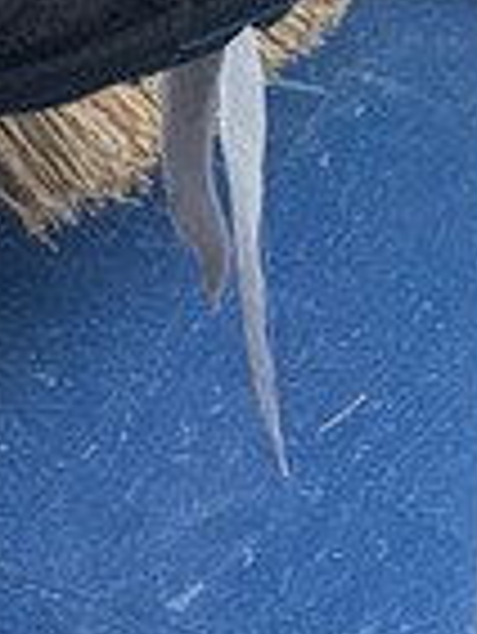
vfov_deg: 5.5
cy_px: -796
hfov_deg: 4.3
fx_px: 6384
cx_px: -112
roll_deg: -0.5
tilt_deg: -25.6
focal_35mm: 348
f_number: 1.78
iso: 125
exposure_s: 1/126
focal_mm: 6.76
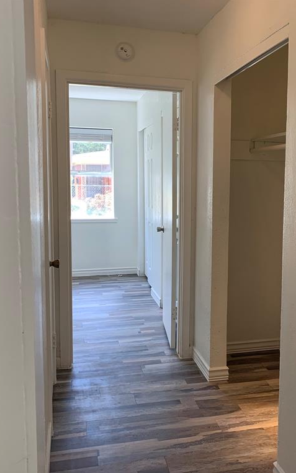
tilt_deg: -5.2
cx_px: 220
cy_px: 237
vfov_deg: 52.7
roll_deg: -0.7
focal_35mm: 37
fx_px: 477
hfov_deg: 33.8
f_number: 1.8
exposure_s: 1/120
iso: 50
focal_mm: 4.25
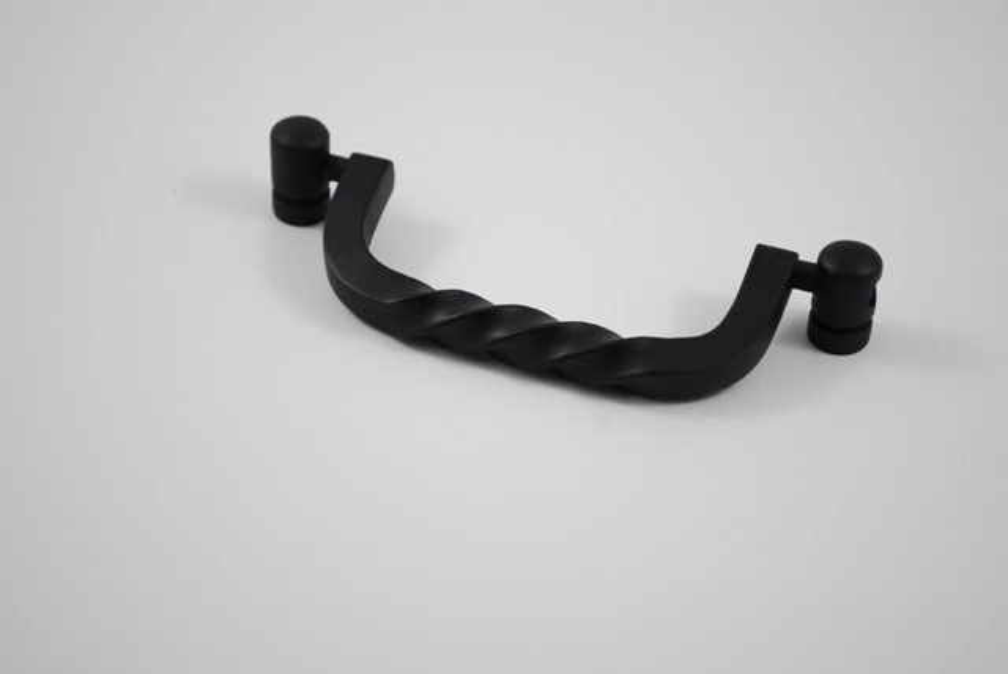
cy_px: 337
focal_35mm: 82
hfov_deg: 24.6
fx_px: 2312
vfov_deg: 16.6
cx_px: 504
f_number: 5.6
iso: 100
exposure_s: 1/15
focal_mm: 55
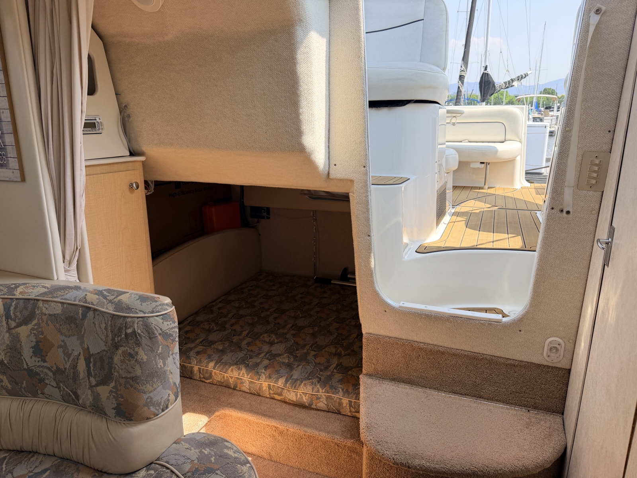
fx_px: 442
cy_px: 239
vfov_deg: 56.8
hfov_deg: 71.6
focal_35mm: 24
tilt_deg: -15.1
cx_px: 318
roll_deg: +1.3
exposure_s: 1/1060
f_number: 1.78
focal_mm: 6.76
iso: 100
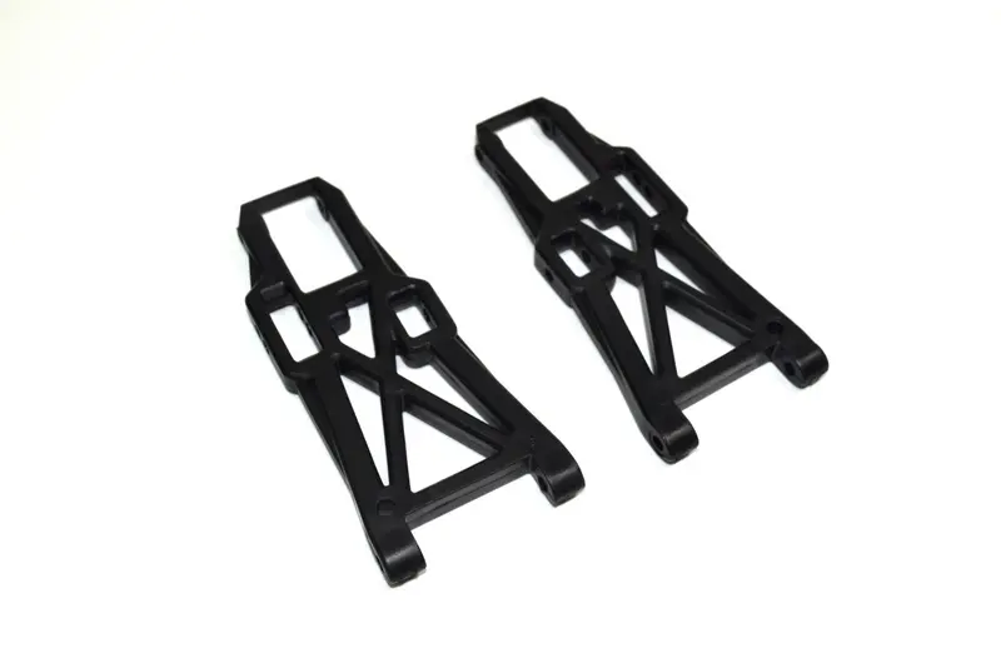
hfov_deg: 47.9
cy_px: 334
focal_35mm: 40
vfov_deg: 33.0
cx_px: 500
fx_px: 1126
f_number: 10
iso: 100
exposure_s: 1/40
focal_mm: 27
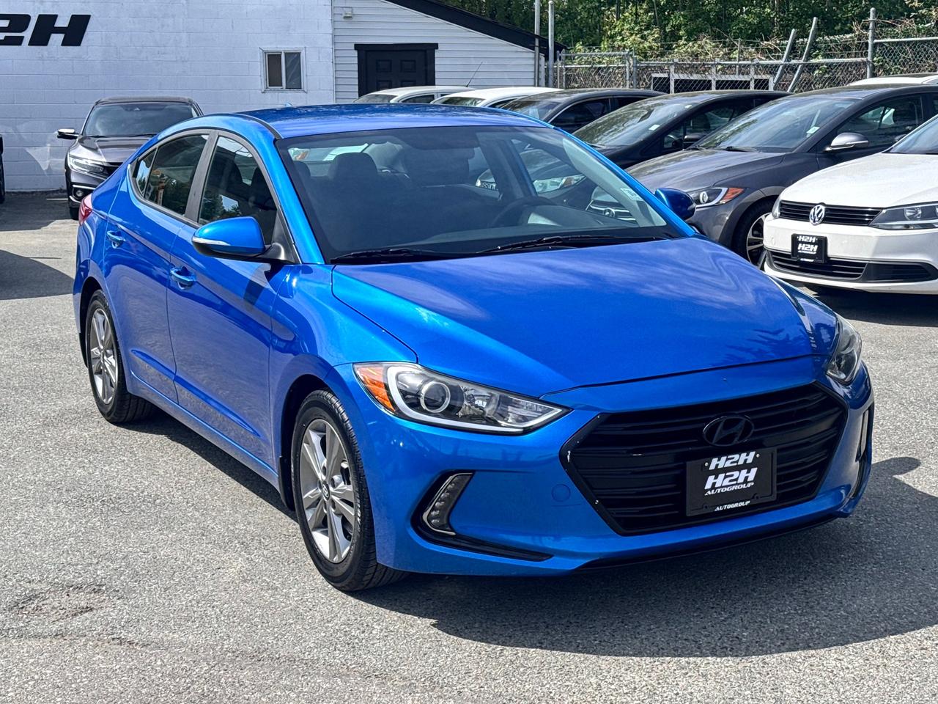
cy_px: 352
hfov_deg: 39.7
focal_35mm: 48
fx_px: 1301
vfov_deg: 30.3
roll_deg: +0.3
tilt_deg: -8.2
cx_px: 469
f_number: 1.78
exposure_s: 1/2833
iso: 64
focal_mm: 6.76
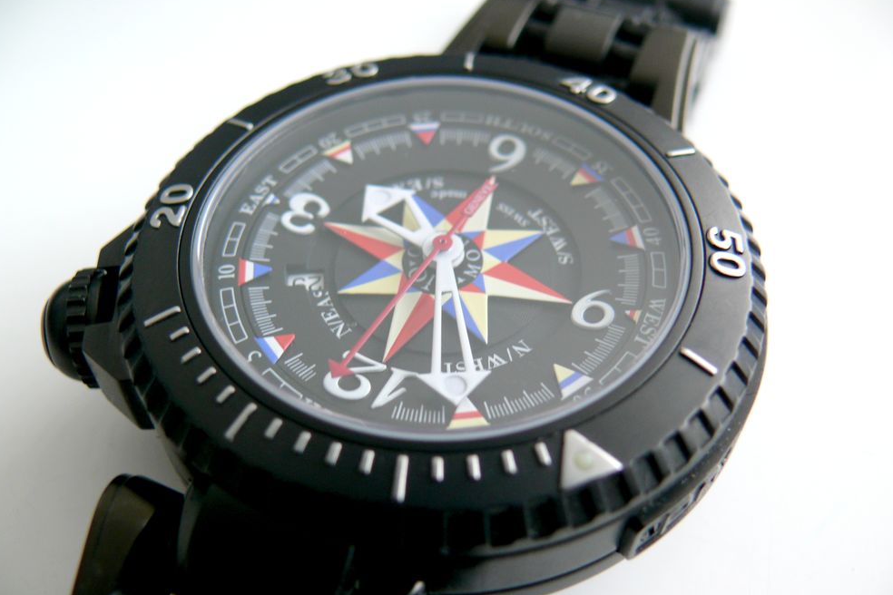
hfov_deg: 51.9
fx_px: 918
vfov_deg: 35.9
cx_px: 445
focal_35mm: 37
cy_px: 319
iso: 100
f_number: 2.8
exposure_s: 1/40
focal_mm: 7.4
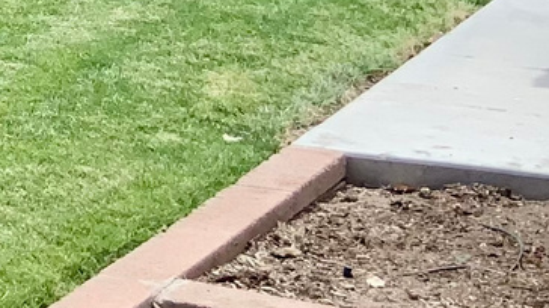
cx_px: -701
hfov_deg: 10.6
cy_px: -272
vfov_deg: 6.6
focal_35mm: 178
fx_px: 2589
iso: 16
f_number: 1.8
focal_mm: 3
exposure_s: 1/556
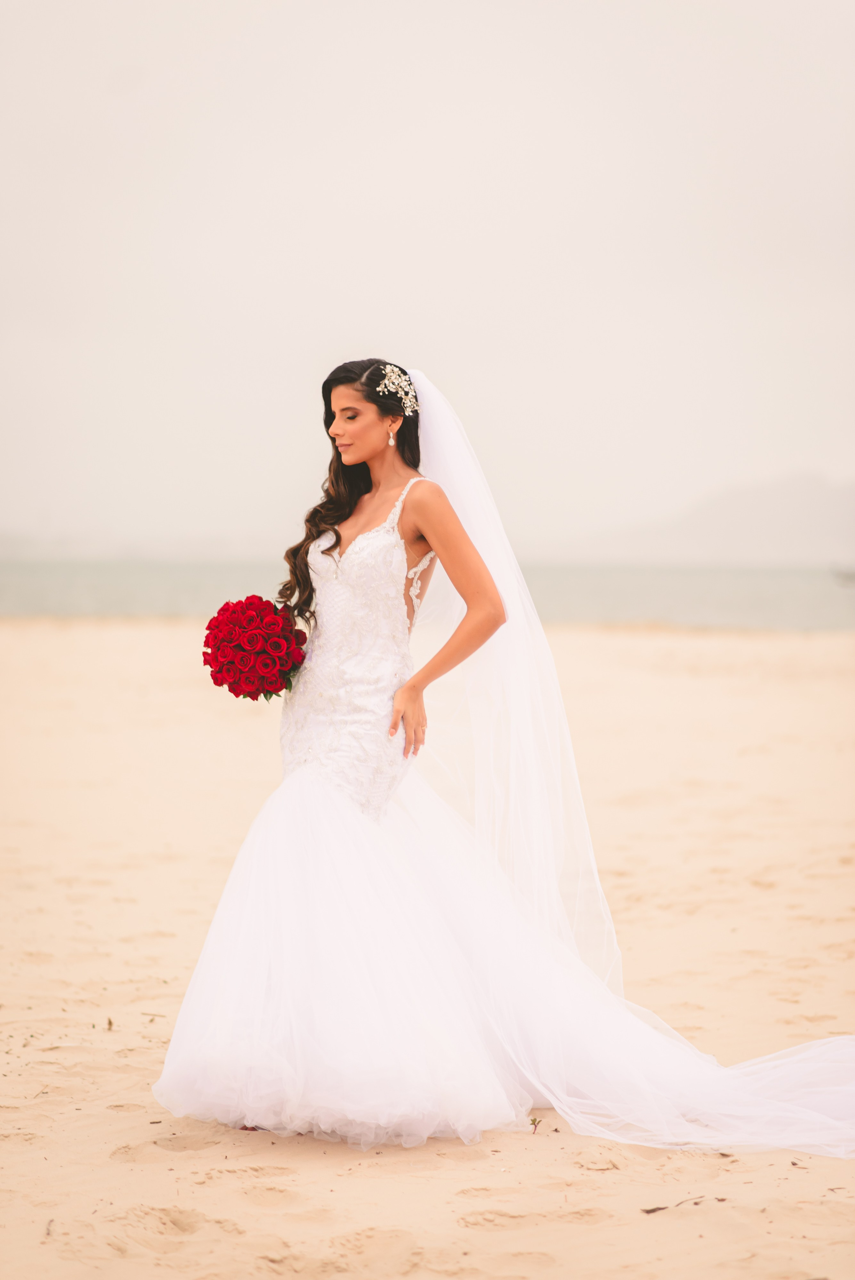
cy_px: 640
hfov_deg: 16.1
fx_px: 3025
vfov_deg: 23.9
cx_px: 428
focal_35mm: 85
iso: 500
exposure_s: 1/640
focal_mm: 85
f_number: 2
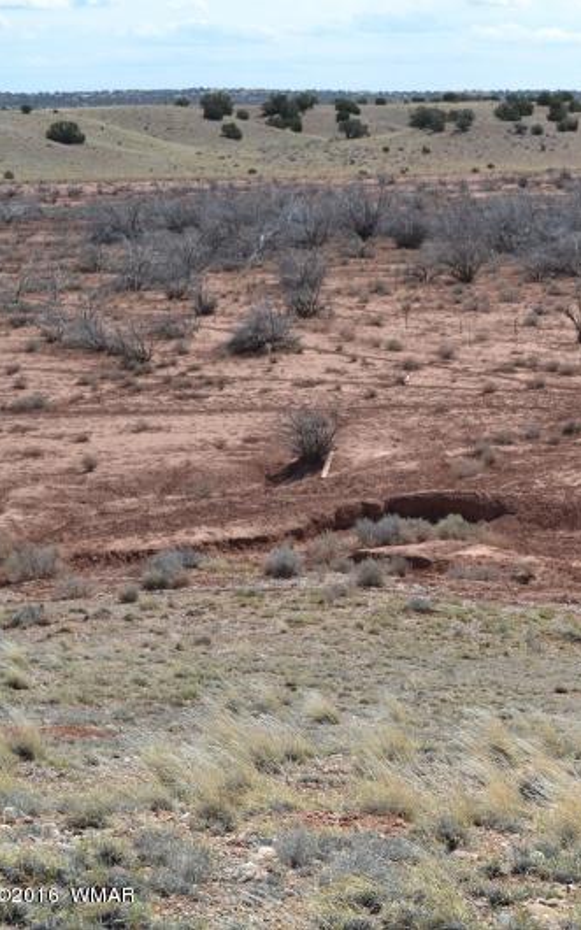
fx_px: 2047
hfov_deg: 15.6
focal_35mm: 81
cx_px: 686
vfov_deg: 25.6
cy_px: 464
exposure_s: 1/250
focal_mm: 35
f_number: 8
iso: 100
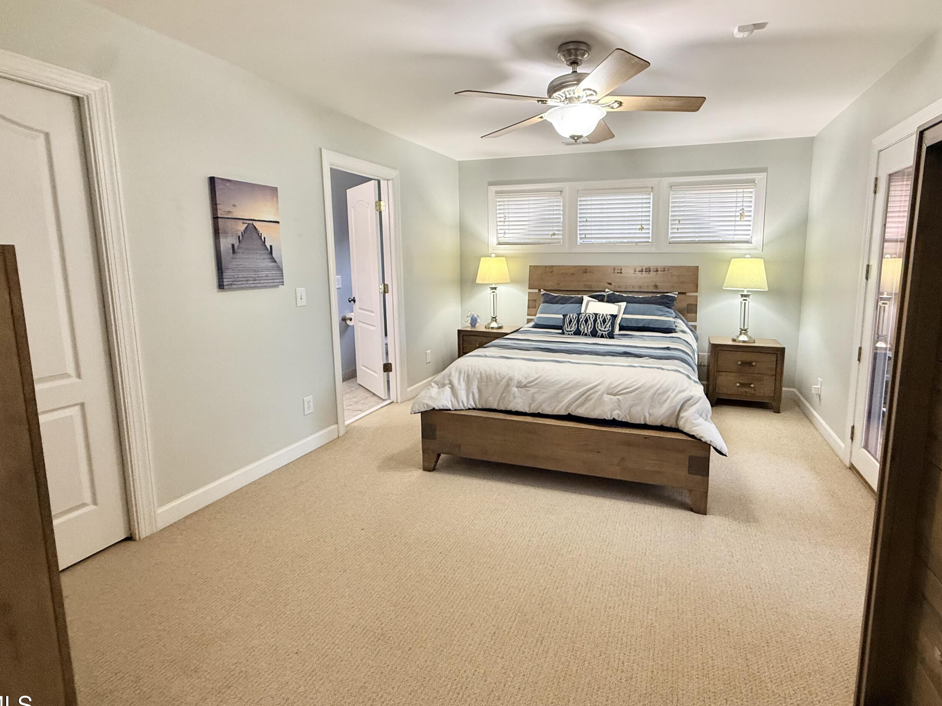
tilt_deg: -6.8
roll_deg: +0.6
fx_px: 463
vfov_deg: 74.5
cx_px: 536
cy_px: 316
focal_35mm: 17
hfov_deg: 90.5
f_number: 2.2
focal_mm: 2.22
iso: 200
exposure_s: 1/60
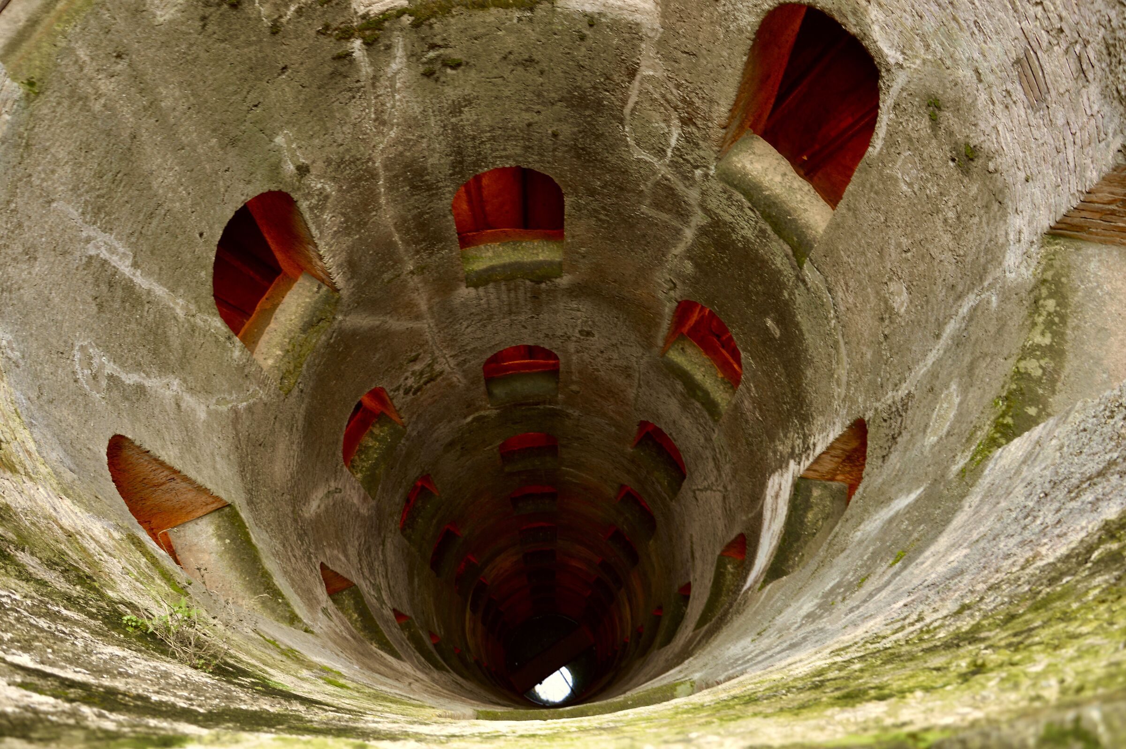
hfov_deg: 67.4
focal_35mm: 27
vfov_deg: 47.9
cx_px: 563
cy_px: 374
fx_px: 844
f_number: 3.5
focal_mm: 18
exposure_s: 1/3
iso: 200
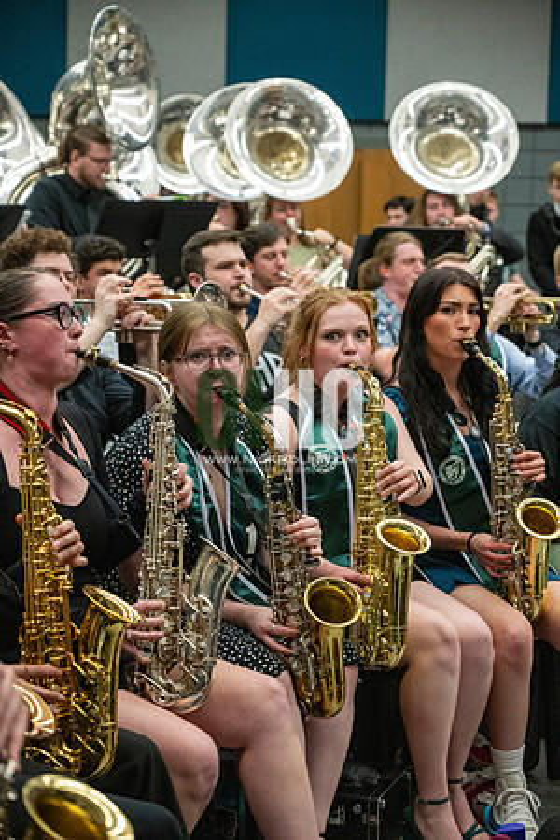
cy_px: 420
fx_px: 1633
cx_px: 280
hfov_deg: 19.5
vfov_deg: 28.8
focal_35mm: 70
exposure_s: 1/500
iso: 10000
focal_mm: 70
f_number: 4
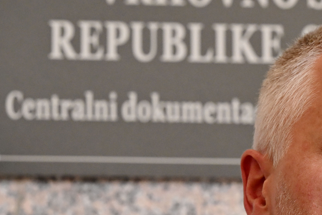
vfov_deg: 3.4
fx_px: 3586
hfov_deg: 5.1
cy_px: 156
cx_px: 292
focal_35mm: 401
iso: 1600
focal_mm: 135
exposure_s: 1/320
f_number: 4.5
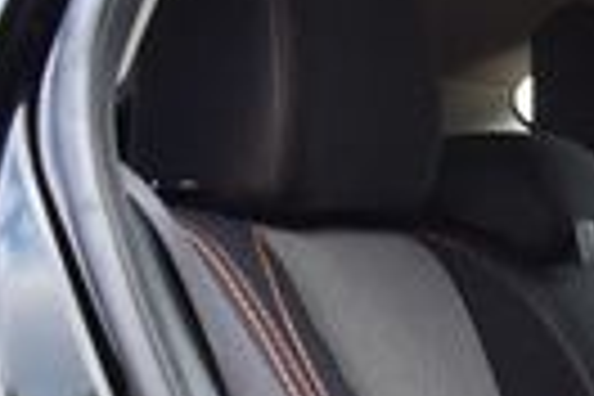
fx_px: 2161
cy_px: 562
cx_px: 1134
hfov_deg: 13.7
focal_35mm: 131
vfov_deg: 10.2
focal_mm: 18
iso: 400
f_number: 8
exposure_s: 1/80
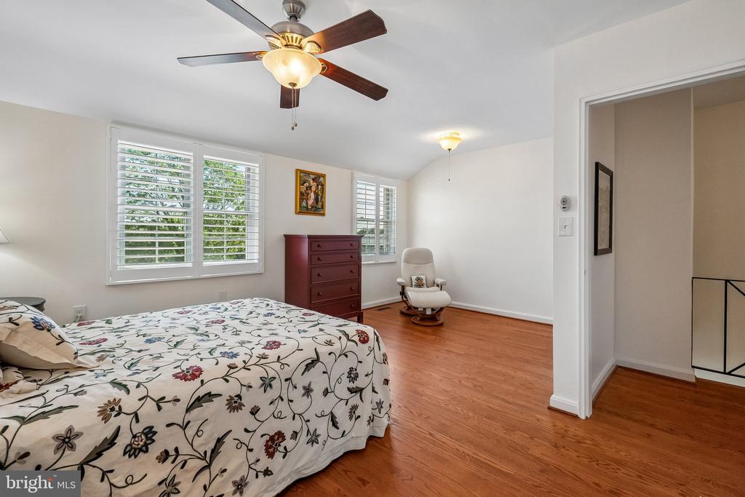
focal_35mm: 15
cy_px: 248
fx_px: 310
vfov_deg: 77.3
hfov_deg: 100.4
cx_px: 372
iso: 400
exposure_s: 1/200
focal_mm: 10
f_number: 5.6
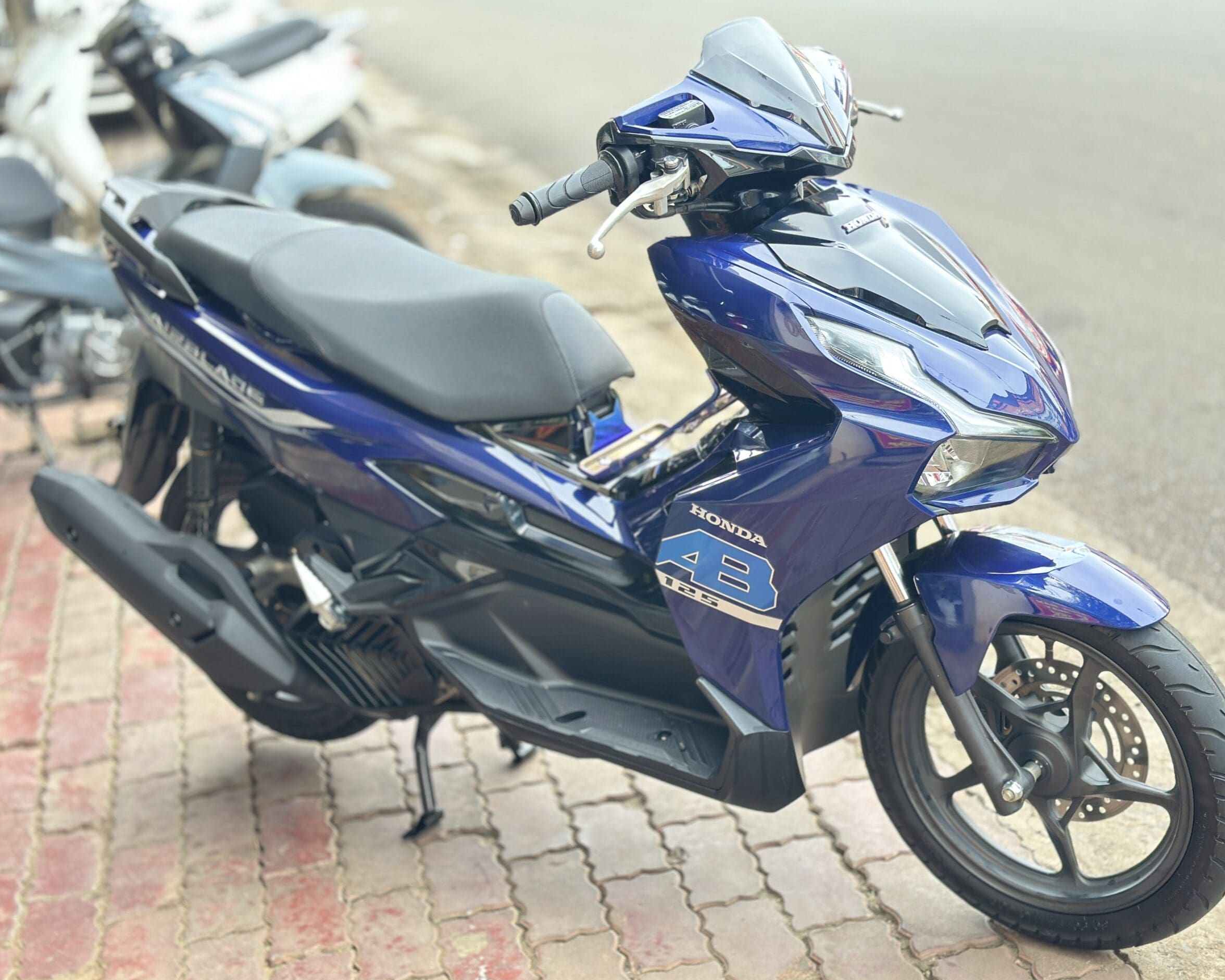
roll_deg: +9.9
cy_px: 499
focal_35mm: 51
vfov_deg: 29.7
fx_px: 1849
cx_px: 658
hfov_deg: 36.6
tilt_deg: -18.9
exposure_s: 1/126
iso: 100
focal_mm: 6.86
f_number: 1.78
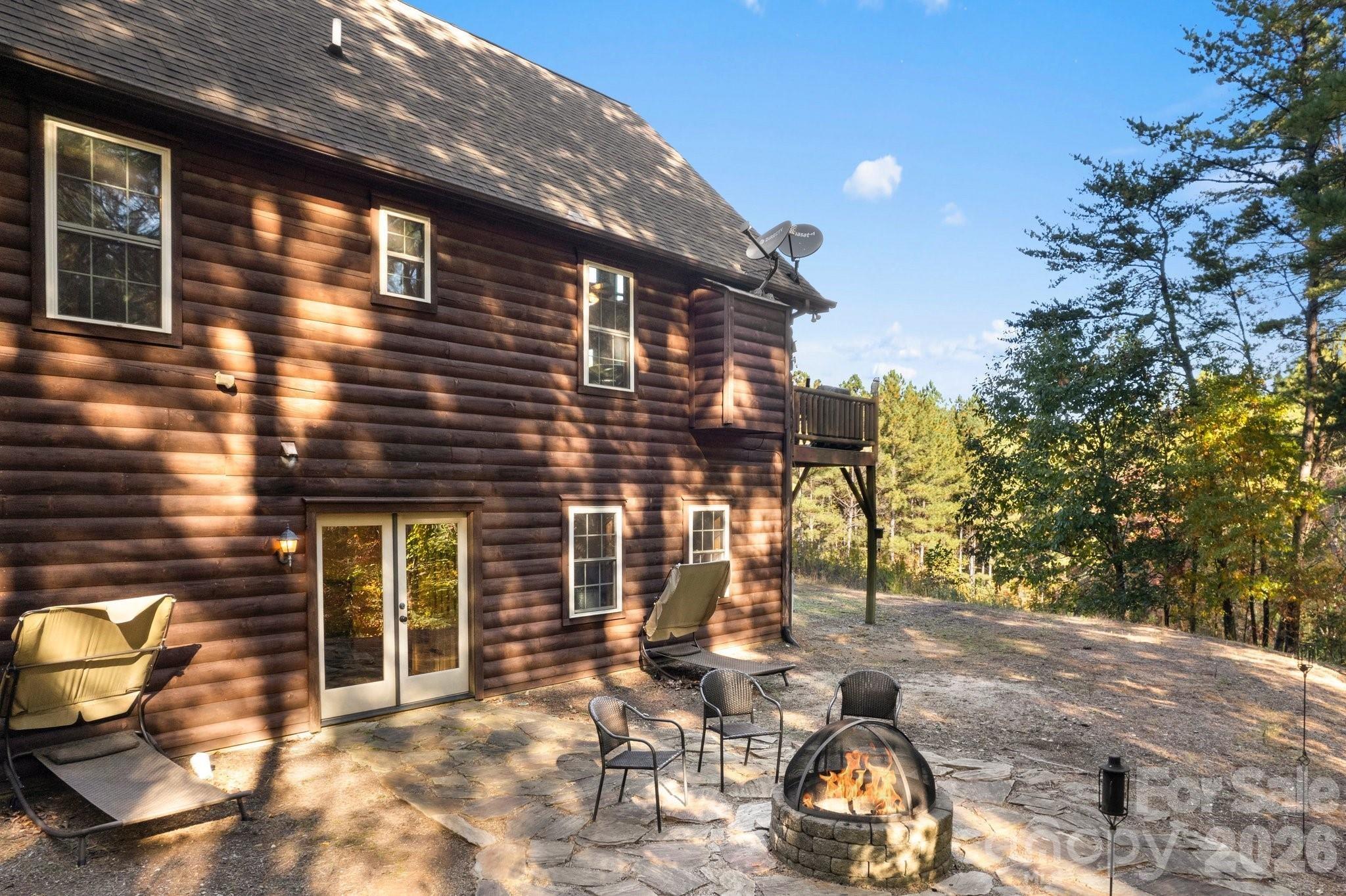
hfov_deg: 78.6
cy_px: 448
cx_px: 673
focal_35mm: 22
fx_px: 822
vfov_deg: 57.2
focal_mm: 8.38
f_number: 2.8
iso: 100
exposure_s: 1/125
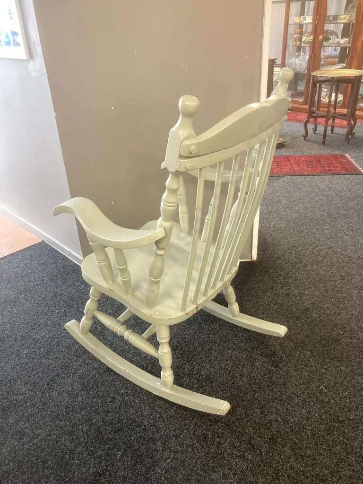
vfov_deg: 63.4
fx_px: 391
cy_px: 242
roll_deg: +2.4
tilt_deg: -28.6
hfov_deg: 49.7
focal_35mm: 28
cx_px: 182
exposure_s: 1/50
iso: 200
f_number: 1.8
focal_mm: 3.99
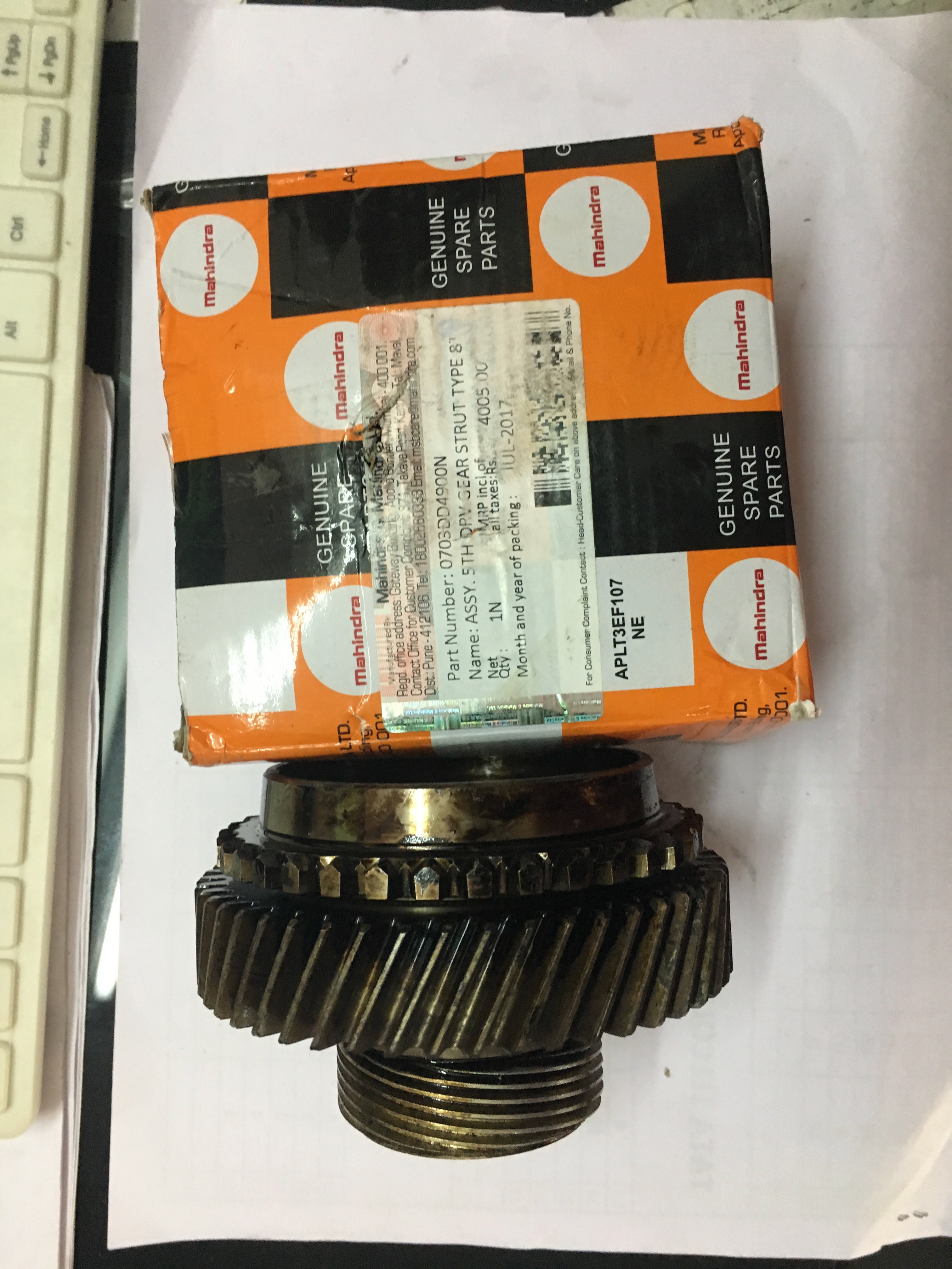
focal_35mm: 29
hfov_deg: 48.2
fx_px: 1063
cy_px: 634
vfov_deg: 61.7
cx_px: 476
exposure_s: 1/33
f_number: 2.2
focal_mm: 4.15
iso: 200
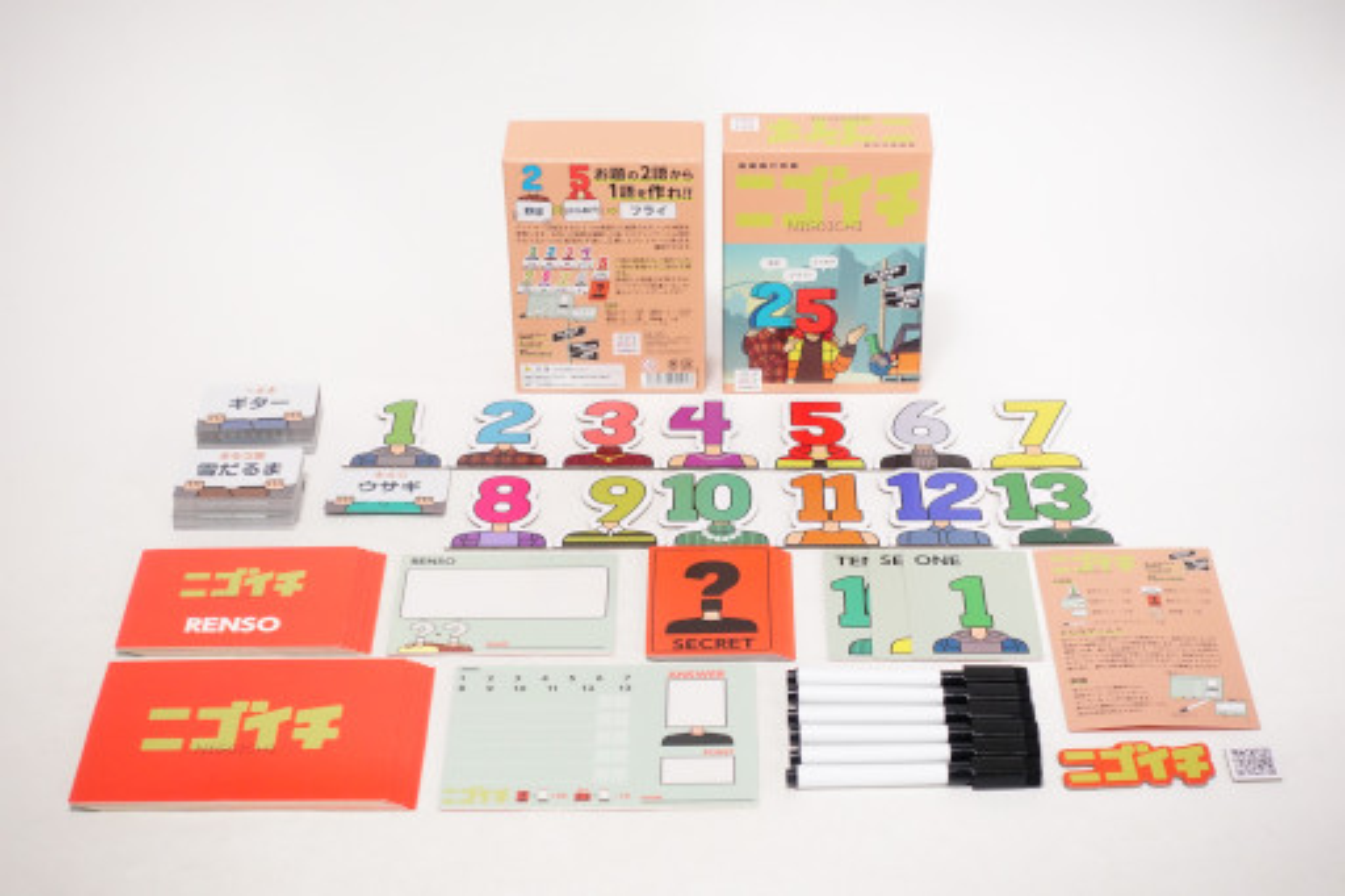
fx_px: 2614
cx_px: 672
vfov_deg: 19.4
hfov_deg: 28.9
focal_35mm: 70
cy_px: 448
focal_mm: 25.7
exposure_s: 1/125
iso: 1250
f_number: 4
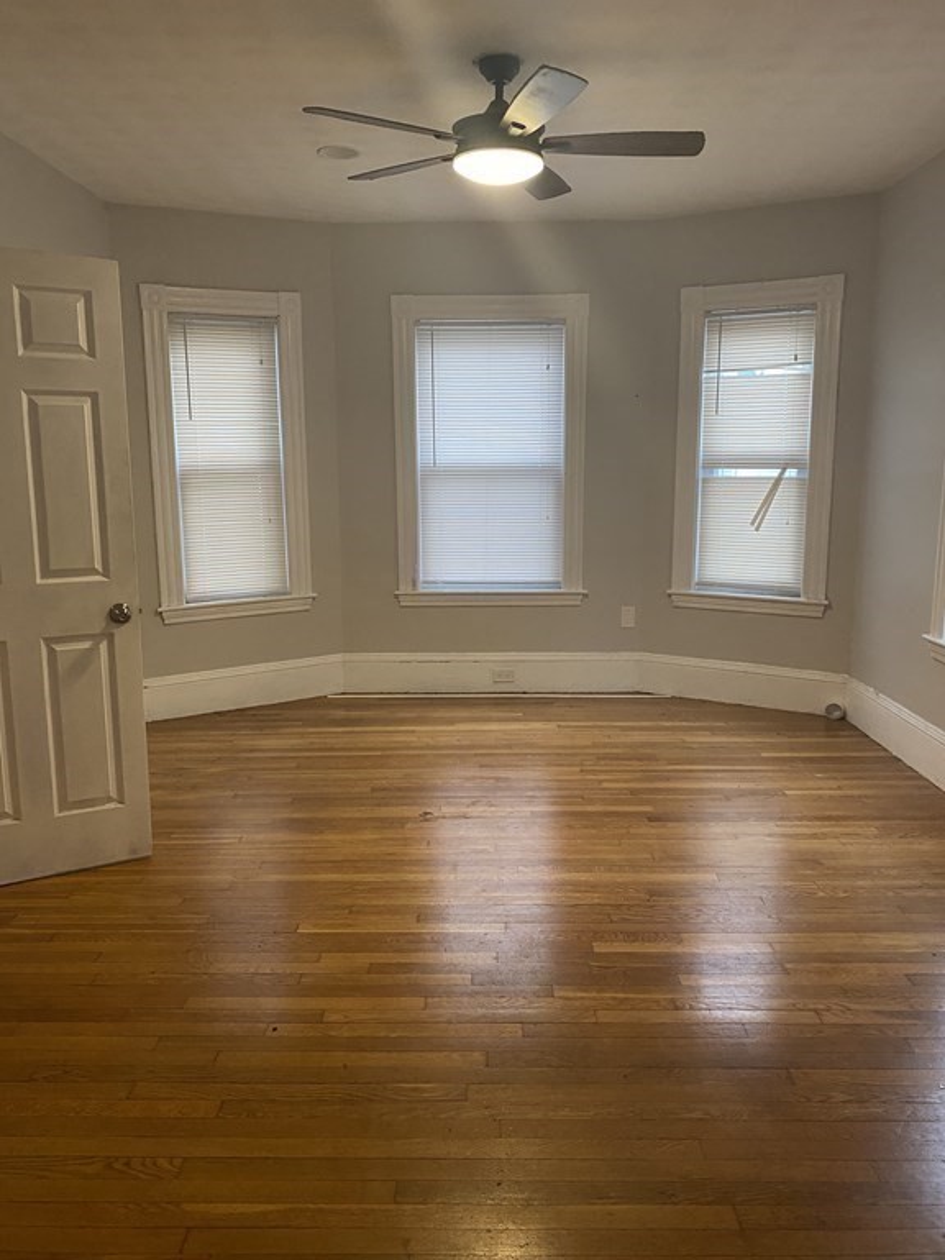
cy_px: 630
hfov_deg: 53.1
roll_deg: +0.3
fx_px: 946
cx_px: 472
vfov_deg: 67.3
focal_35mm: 26
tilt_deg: -10.4
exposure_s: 1/60
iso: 200
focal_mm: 4.25
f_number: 1.8
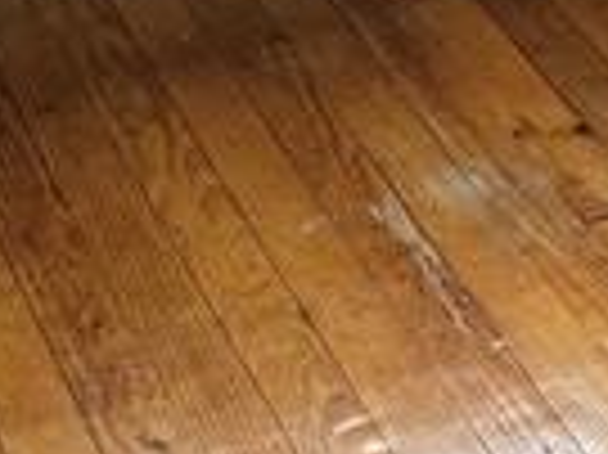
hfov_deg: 9.0
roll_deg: -0.5
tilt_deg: -14.1
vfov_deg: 7.6
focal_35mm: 182
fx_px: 3194
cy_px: -643
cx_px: 1774
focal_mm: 6.76
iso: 80
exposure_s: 1/121
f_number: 1.78
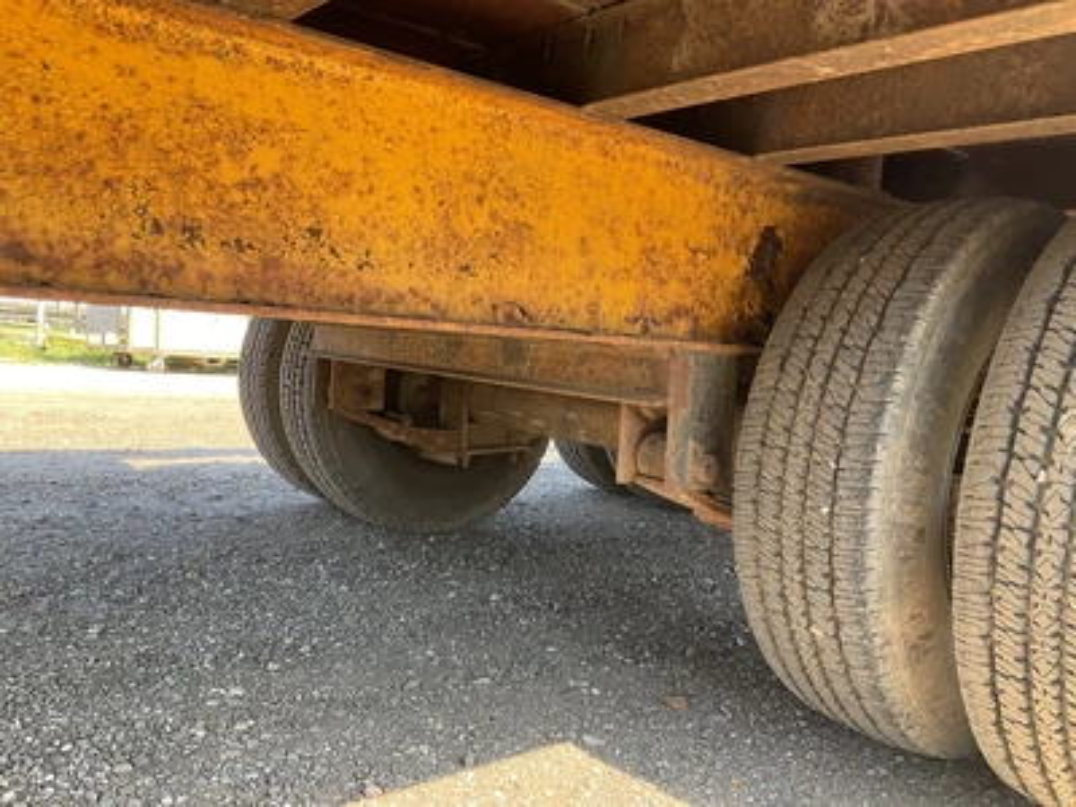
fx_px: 901
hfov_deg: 61.7
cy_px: 404
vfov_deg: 48.2
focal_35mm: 29
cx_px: 538
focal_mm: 3
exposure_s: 1/122
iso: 40
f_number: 1.8
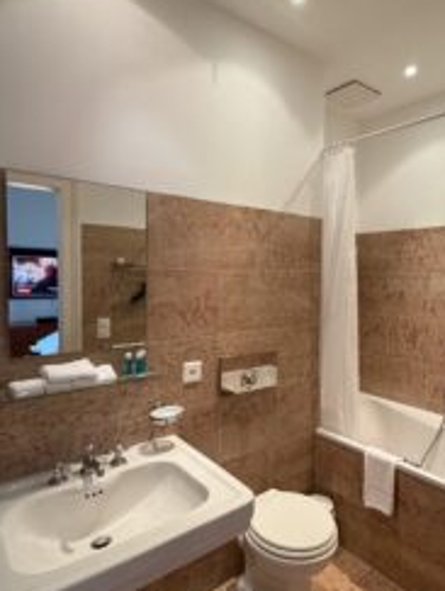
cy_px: 297
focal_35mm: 23
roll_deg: -1.2
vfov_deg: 73.8
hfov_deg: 58.2
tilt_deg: -2.6
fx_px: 393
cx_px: 280
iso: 250
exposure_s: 1/50
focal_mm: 2.22
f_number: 2.2
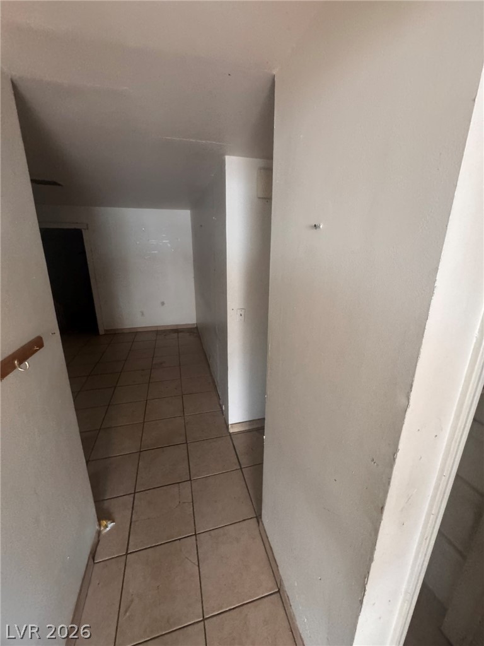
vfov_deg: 102.1
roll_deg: -1.4
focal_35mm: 14
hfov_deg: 85.7
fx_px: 261
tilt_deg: -20.7
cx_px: 242
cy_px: 323
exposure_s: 1/60
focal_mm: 2.22
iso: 640
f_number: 2.2
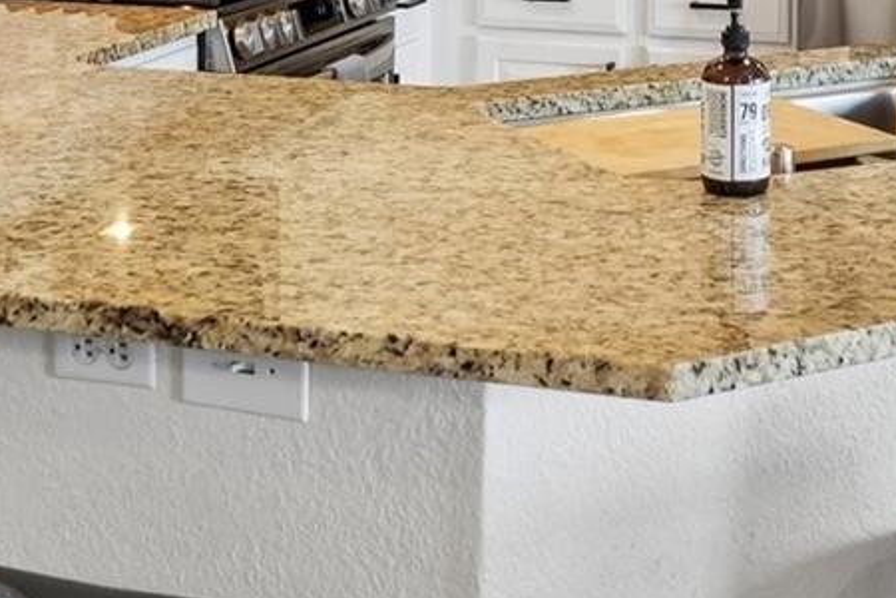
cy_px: -247
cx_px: 536
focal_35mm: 64
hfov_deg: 31.3
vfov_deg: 19.1
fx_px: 1593
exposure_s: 1/30
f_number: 8
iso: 400
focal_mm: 12
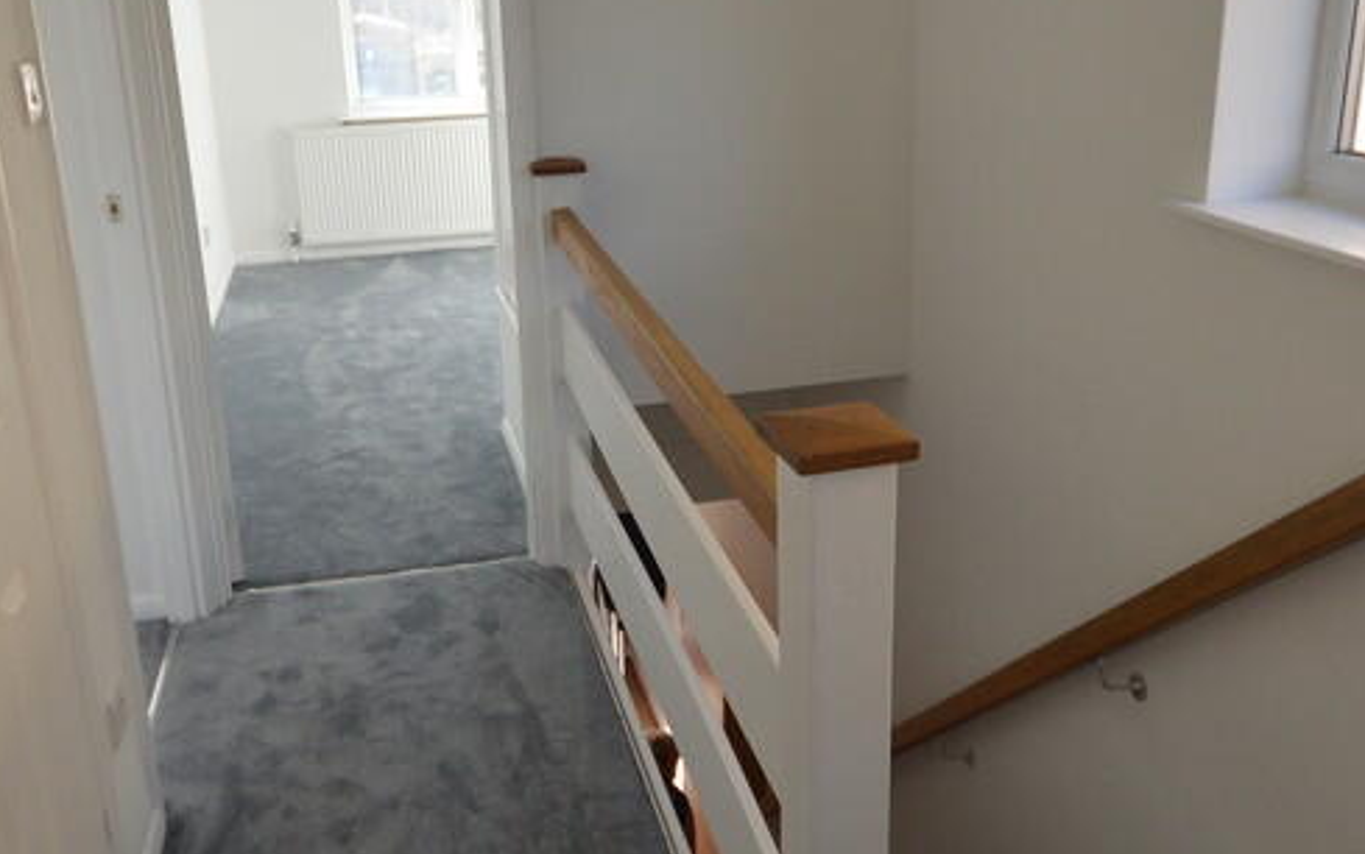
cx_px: 656
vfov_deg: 39.3
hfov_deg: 59.6
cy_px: 353
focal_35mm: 32
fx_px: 1191
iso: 250
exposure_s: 1/125
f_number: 5.6
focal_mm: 10
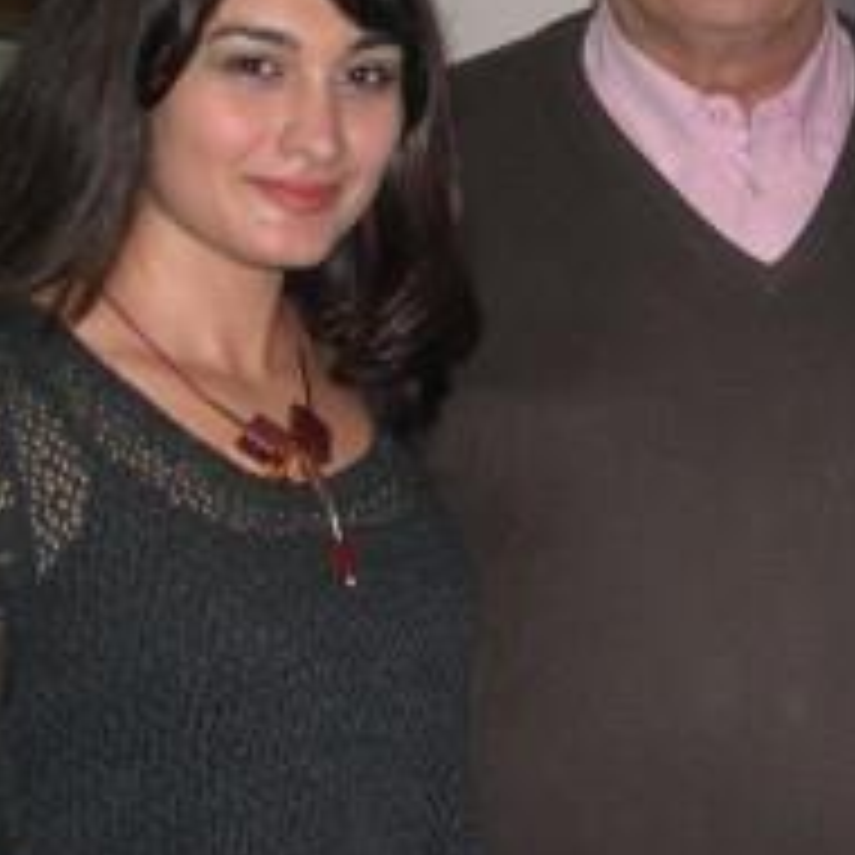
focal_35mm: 79
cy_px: 225
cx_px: 752
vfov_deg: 21.7
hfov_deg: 21.5
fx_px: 2208
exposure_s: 1/60
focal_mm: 8
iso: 100
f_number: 2.8
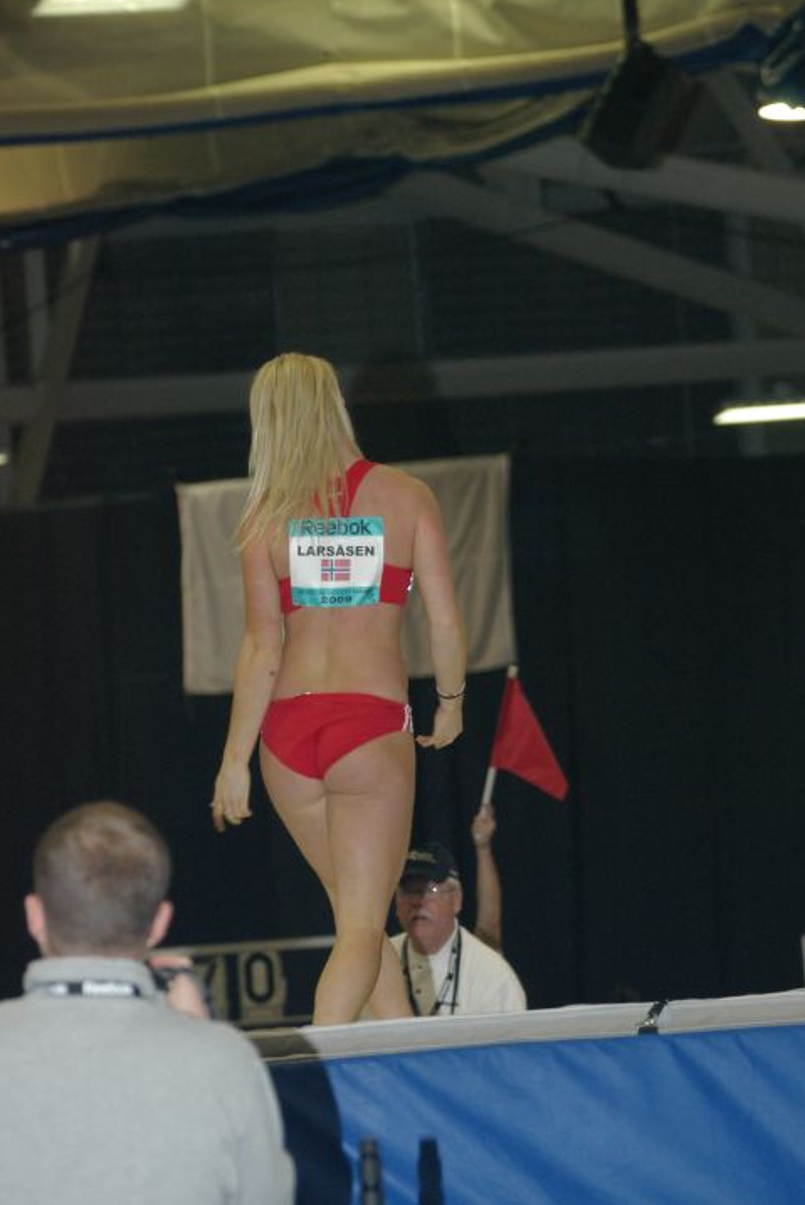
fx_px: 10650
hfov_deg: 4.3
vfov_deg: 6.5
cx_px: 445
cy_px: 543
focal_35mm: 318
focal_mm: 190
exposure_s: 1/125
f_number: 6.3
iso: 800
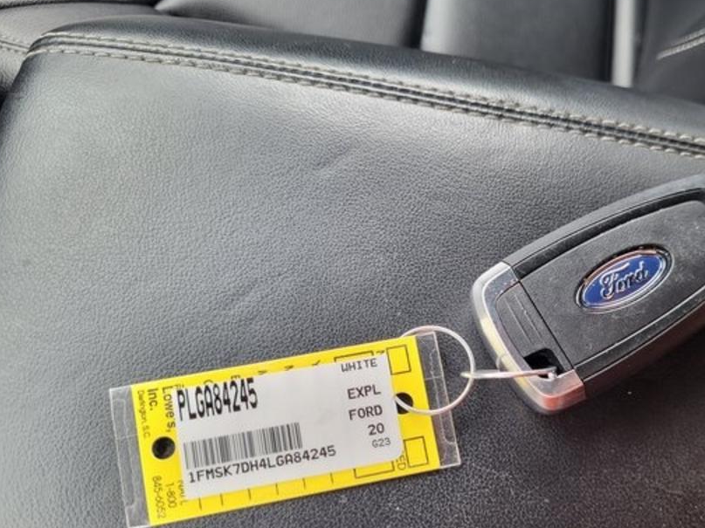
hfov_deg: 54.7
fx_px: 672
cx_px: 439
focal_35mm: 33
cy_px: 322
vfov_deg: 42.7
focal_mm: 5.4
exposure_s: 1/120
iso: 80
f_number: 1.8
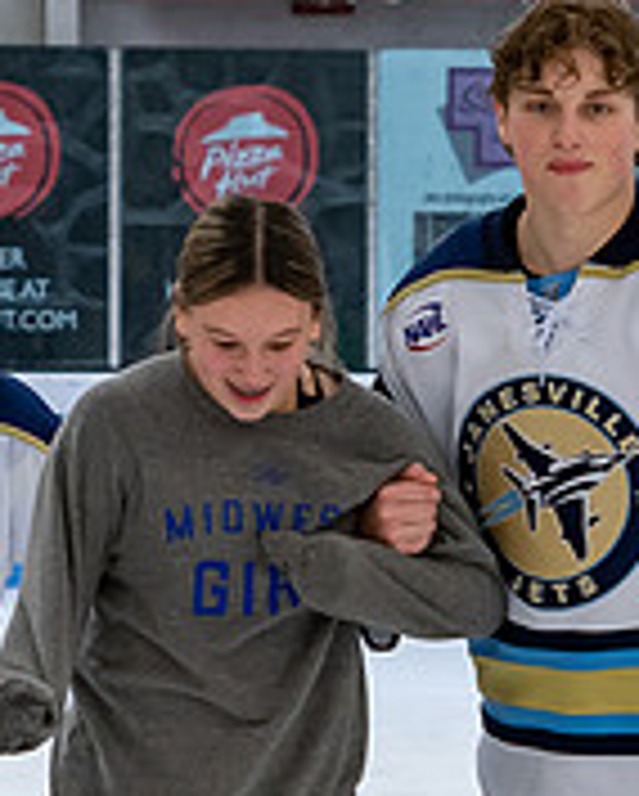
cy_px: 543
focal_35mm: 362
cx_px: 553
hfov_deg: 4.3
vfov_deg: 5.3
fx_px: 8543
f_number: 4
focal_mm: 65
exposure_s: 1/250
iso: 400
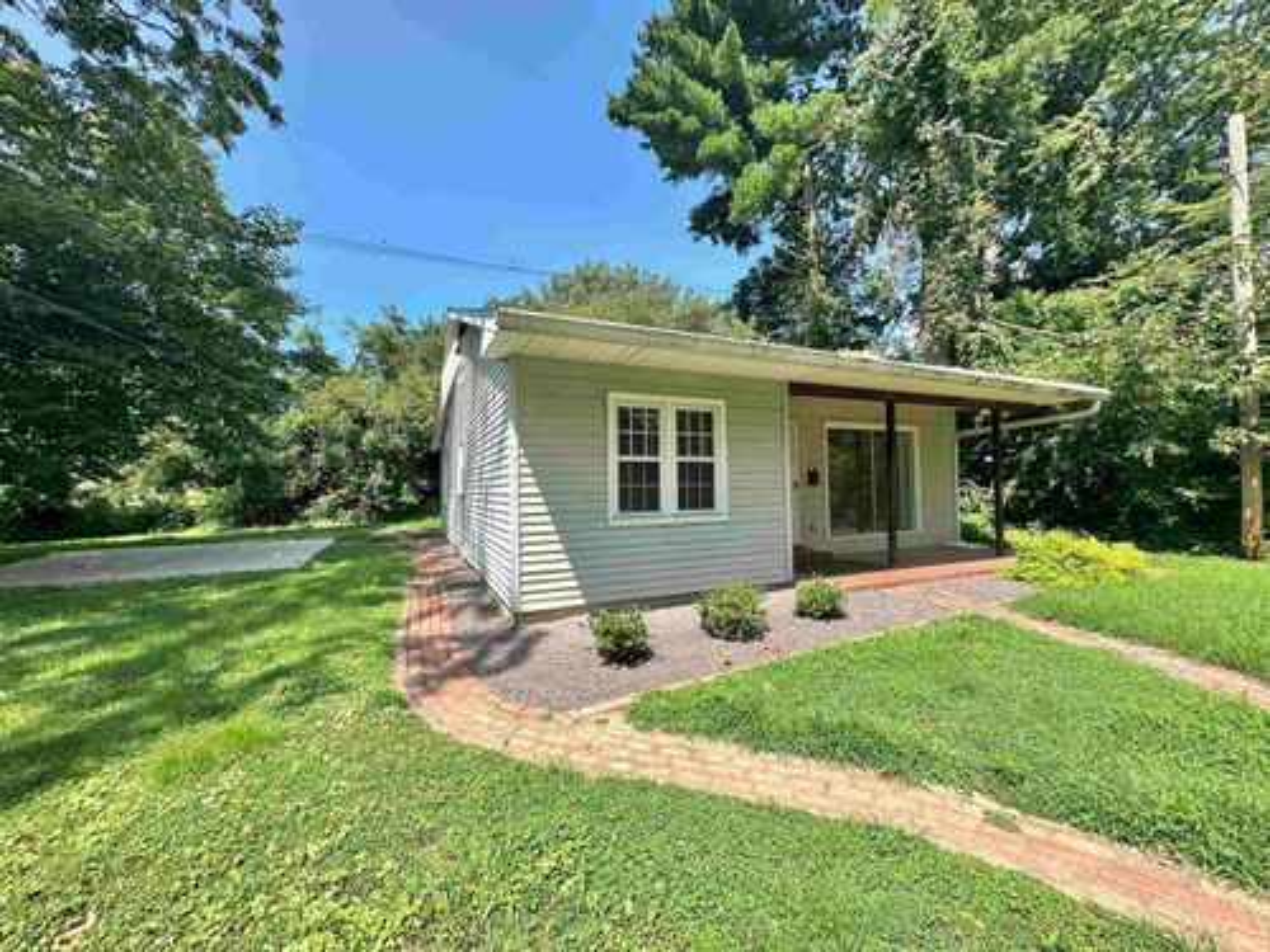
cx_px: 635
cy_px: 476
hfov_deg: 102.1
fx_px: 514
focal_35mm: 14
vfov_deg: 85.7
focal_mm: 2.22
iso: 40
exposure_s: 1/988
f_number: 2.2
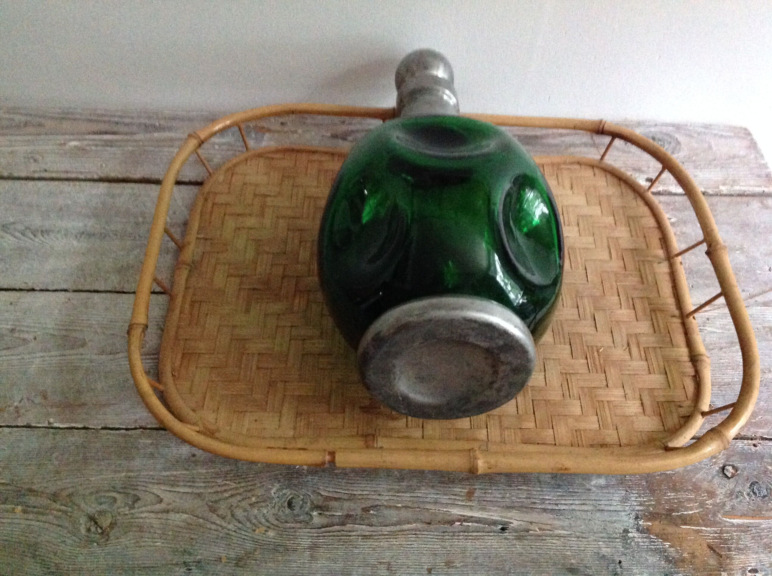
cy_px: 288
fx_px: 779
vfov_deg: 40.6
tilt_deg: -53.6
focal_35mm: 35
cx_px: 386
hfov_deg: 52.7
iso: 800
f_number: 2.4
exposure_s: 1/15
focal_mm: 4.28
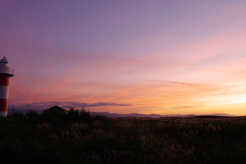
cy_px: 73
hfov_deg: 53.7
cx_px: 115
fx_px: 243
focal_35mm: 36
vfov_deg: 37.2
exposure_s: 1/15
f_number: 11
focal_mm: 21
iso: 400
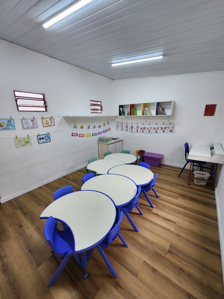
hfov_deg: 89.9
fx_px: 112
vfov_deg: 106.2
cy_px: 150
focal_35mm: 13
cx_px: 112
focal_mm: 2.2
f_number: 2.2
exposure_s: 1/60
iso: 125
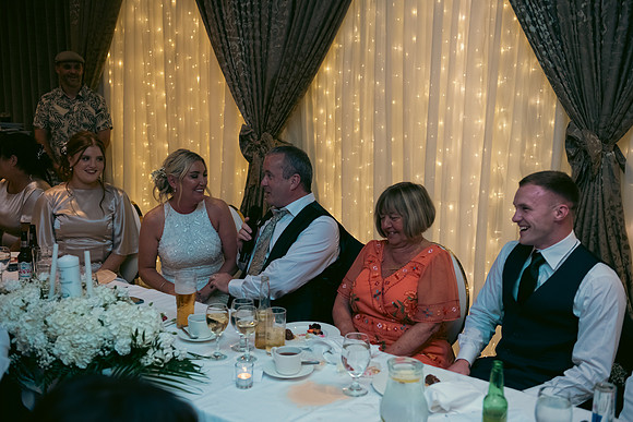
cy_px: 211
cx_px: 316
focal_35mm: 42
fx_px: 739
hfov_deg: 46.4
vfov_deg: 31.9
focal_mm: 42
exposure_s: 1/160
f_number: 3.5
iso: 800
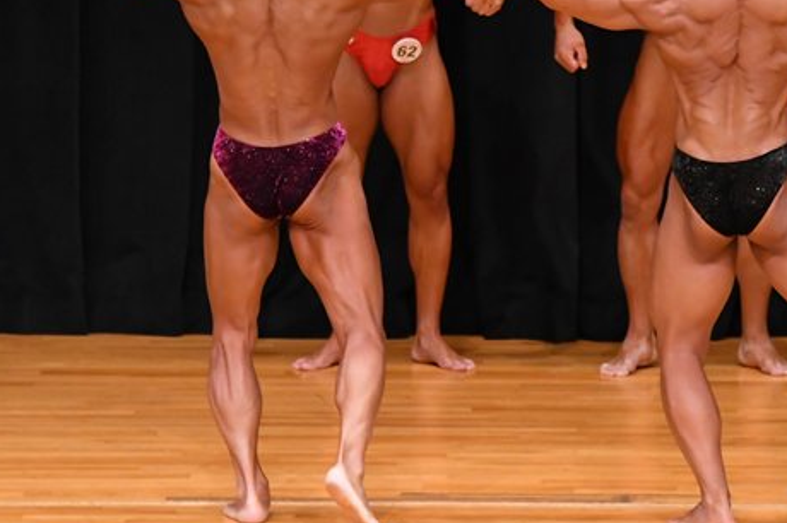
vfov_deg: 2.9
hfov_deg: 4.3
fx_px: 10485
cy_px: 179
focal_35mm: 480
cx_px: 535
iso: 4000
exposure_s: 1/400
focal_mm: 190
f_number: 5.6
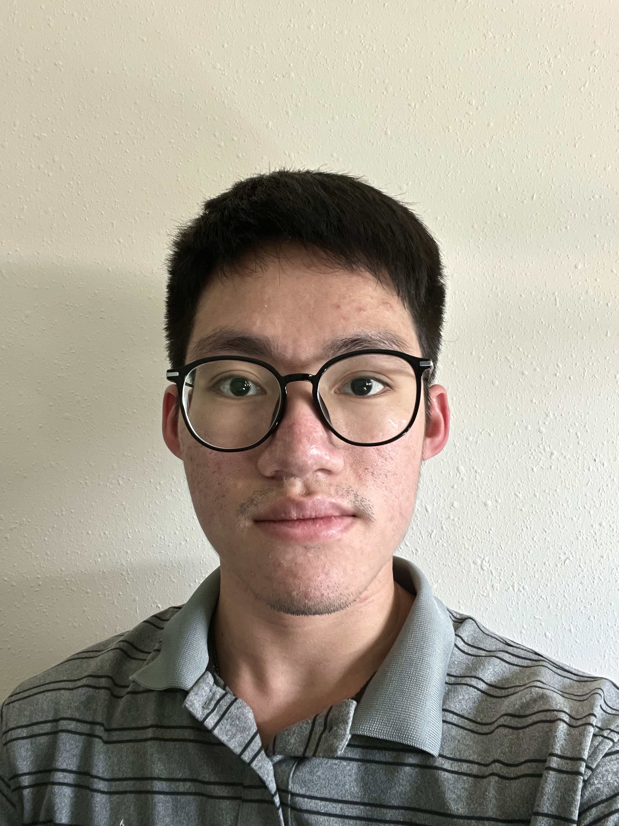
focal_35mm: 30
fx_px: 715
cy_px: 413
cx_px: 310
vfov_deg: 60.0
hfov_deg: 46.8
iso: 320
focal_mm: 2.71
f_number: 2.2
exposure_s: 1/60
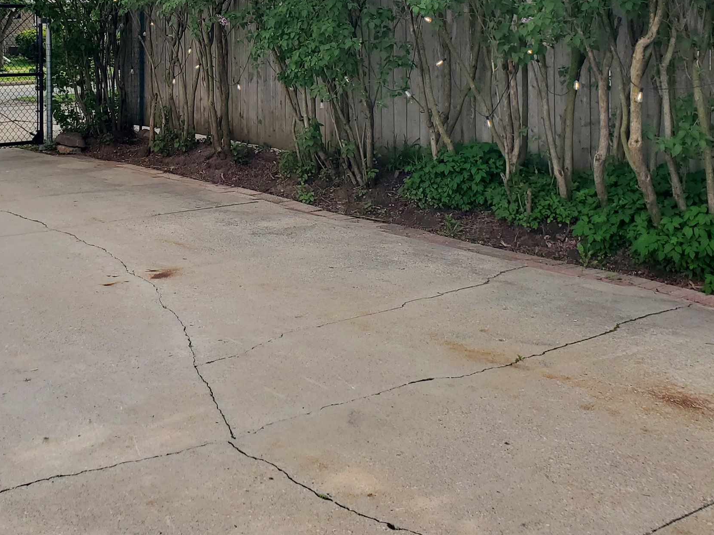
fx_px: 990
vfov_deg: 29.0
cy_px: 51
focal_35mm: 48
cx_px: 162
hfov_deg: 38.4
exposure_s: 1/861
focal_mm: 4.3
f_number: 2.4
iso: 50
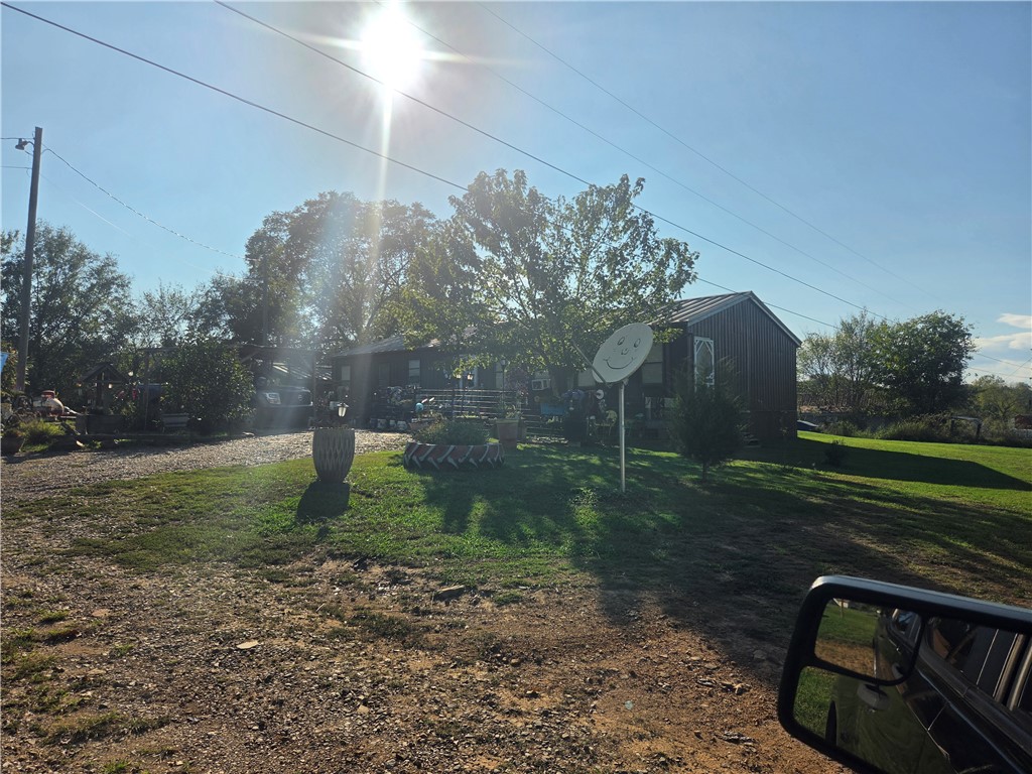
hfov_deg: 73.9
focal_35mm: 23
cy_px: 387
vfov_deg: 58.9
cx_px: 516
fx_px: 686
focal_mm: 5.4
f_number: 1.8
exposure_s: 1/7887
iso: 40
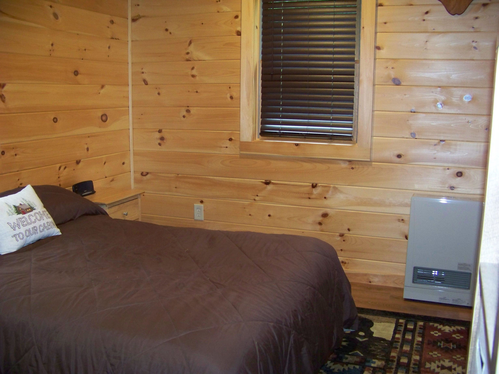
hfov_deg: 51.4
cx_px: 250
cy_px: 187
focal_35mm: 36
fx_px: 519
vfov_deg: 39.7
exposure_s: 1/30
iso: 200
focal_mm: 5.85
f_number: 2.8
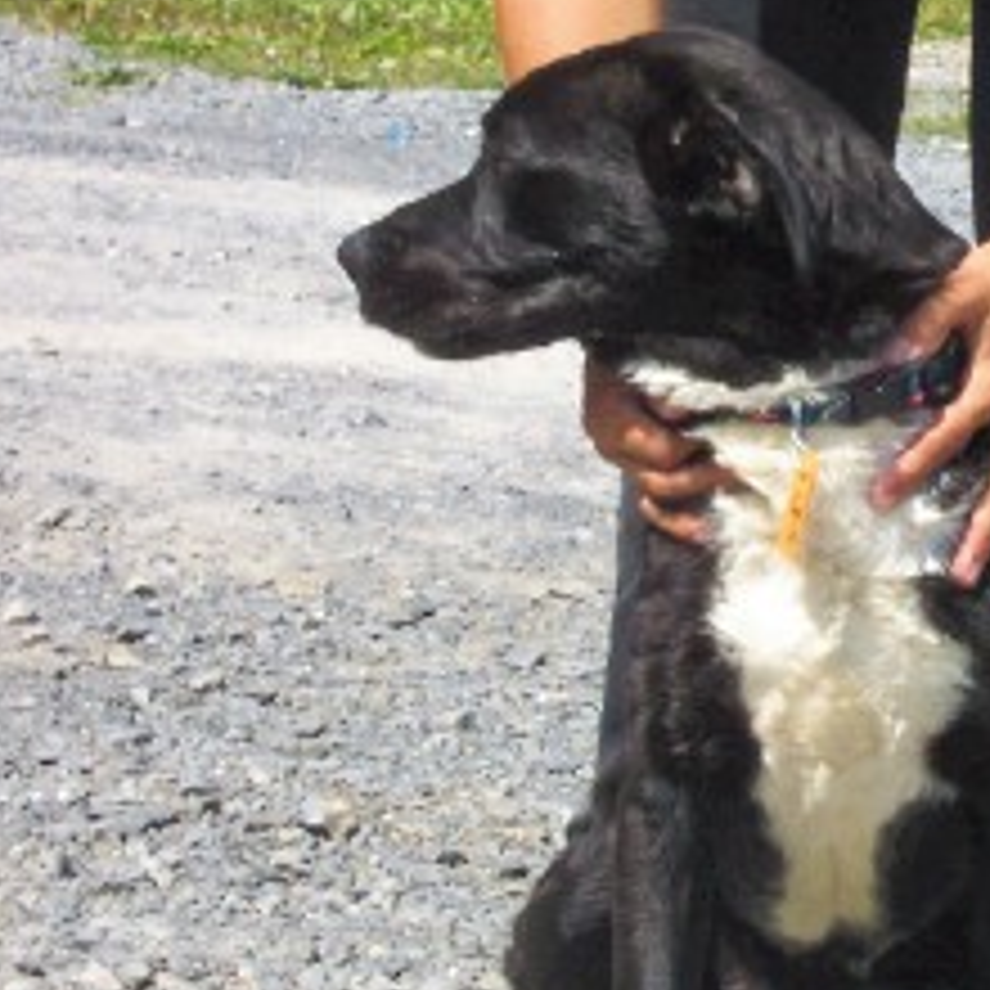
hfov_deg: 13.9
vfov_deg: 14.0
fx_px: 4045
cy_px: 490
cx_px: 783
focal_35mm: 125
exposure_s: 1/125
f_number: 13
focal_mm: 16.4
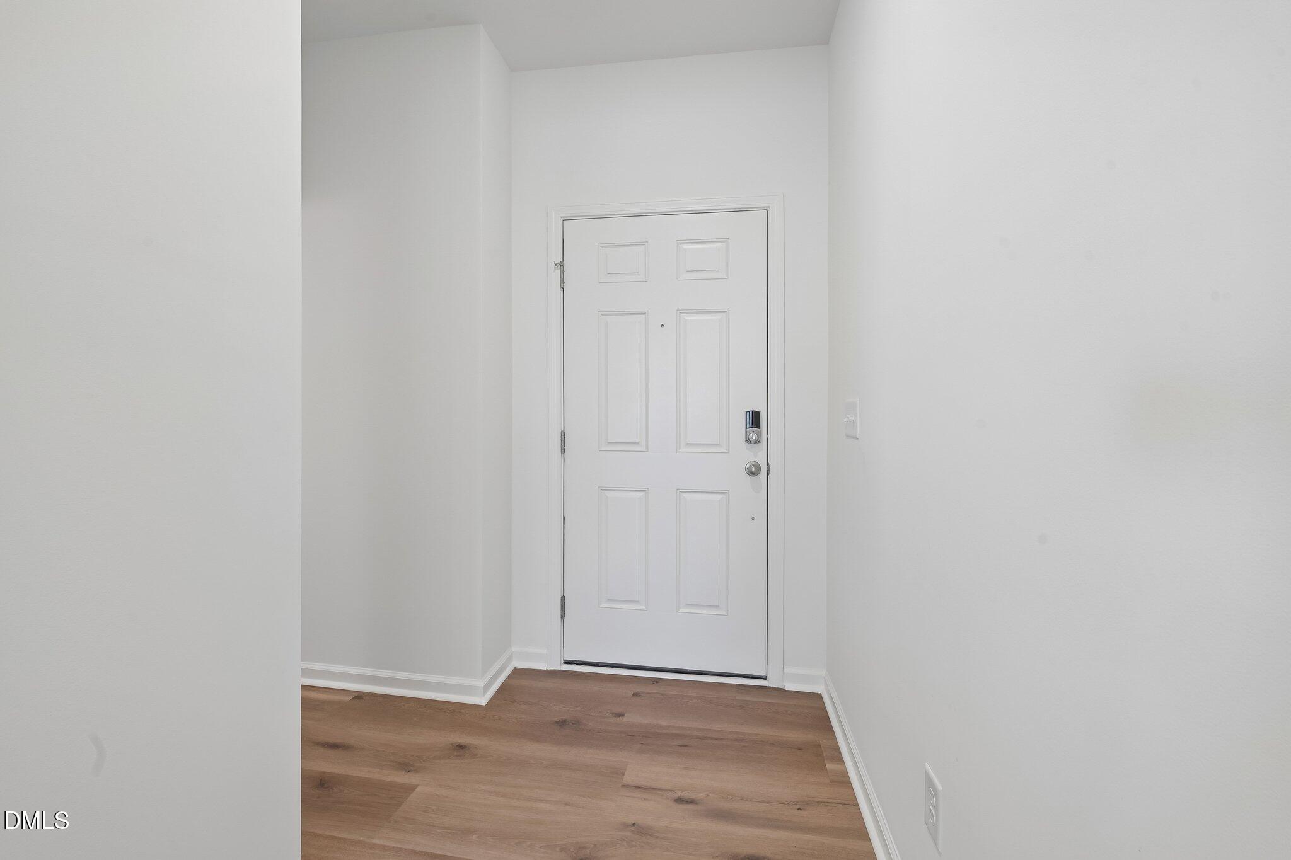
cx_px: 646
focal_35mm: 14
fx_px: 502
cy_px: 430
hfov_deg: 104.3
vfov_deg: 81.2
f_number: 9
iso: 200
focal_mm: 14
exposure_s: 1/6
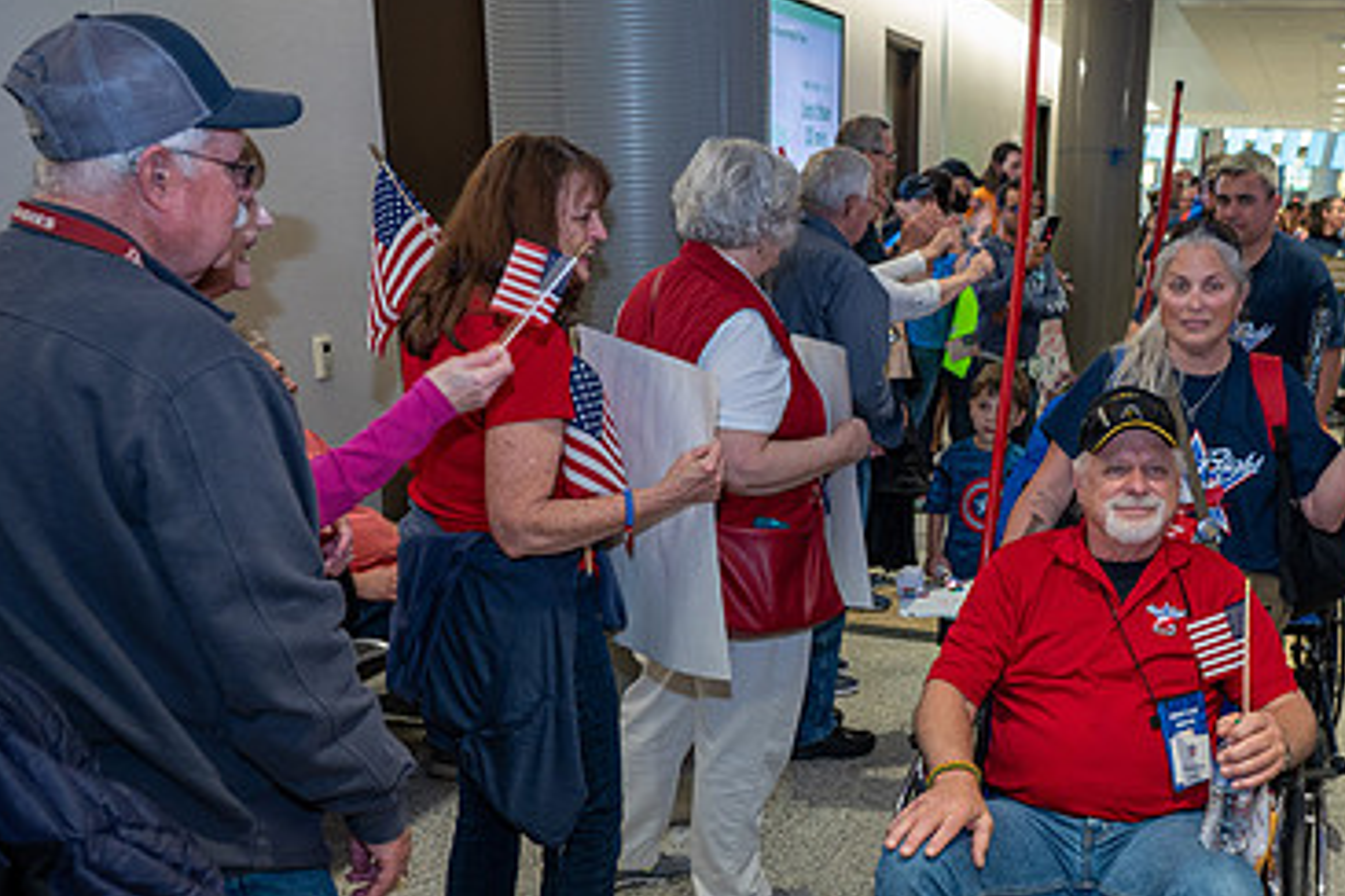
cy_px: 668
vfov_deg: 31.3
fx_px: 1569
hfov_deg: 45.0
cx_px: 992
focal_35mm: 42
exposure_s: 1/40
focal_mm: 26.5
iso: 1100
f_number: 4.5
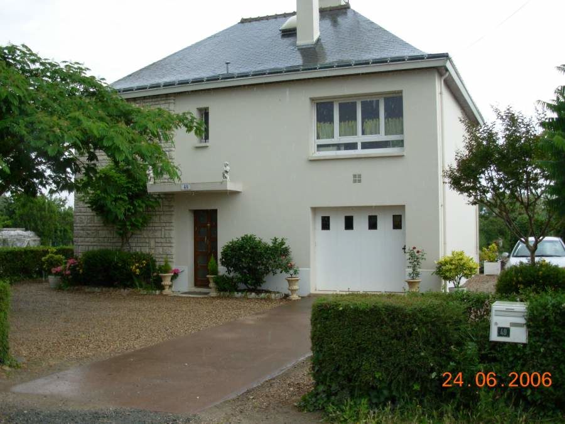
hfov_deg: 49.0
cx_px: 282
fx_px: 620
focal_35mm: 38
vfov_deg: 37.7
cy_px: 212
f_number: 2.9
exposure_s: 1/558
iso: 50
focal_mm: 6.3
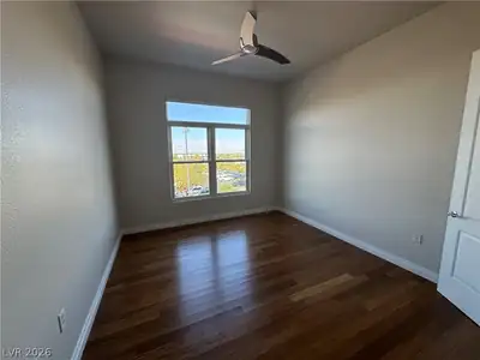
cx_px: 240
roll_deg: +0.4
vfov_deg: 85.7
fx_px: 194
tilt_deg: -7.9
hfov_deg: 102.1
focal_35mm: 14
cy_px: 180
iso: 40
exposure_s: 1/141
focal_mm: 2.22
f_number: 2.2
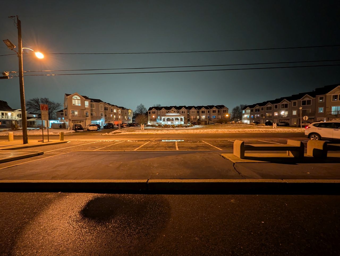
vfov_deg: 94.6
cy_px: 128
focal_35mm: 12
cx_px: 170
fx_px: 118
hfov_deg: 110.5
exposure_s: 1/10
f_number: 1.7
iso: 614
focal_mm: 2.02
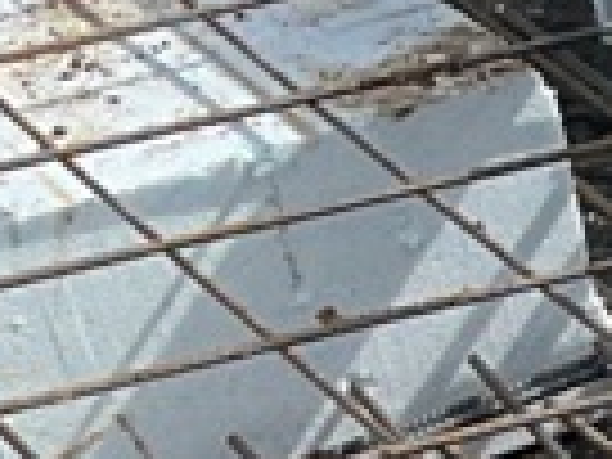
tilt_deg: -44.4
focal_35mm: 214
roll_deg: -0.6
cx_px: 1922
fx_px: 3783
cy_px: 1674
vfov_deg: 6.1
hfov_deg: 7.8
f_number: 1.8
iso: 16
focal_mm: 3
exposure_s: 1/2427
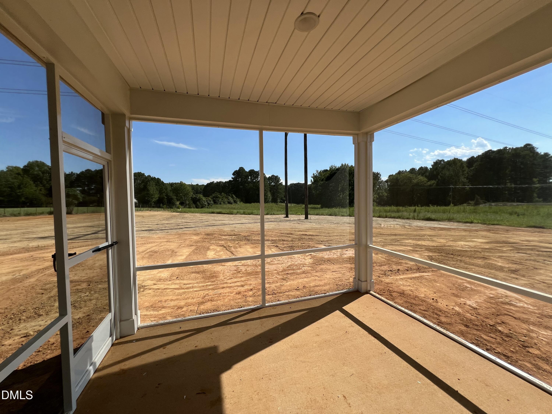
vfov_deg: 89.9
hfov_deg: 106.2
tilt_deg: -0.3
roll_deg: +1.8
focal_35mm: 13
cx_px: 276
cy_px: 207
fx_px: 207
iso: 32
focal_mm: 1.57
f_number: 1.8
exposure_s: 1/1376
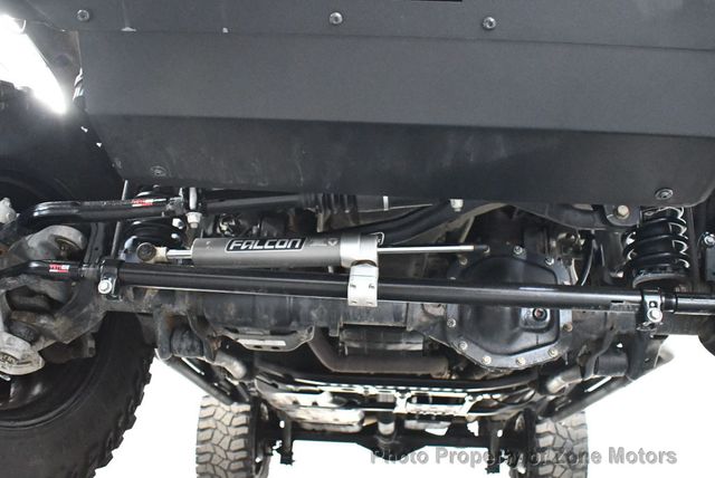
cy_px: 239
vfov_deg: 36.9
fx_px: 716
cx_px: 358
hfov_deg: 53.1
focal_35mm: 36
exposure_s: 1/60
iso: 8000
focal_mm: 18
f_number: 3.5
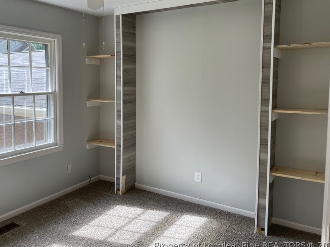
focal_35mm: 31
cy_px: 104
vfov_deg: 45.3
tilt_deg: -4.4
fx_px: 295
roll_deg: +0.6
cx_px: 144
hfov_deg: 58.2
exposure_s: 1/135
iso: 32
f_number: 1.6
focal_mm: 4.2
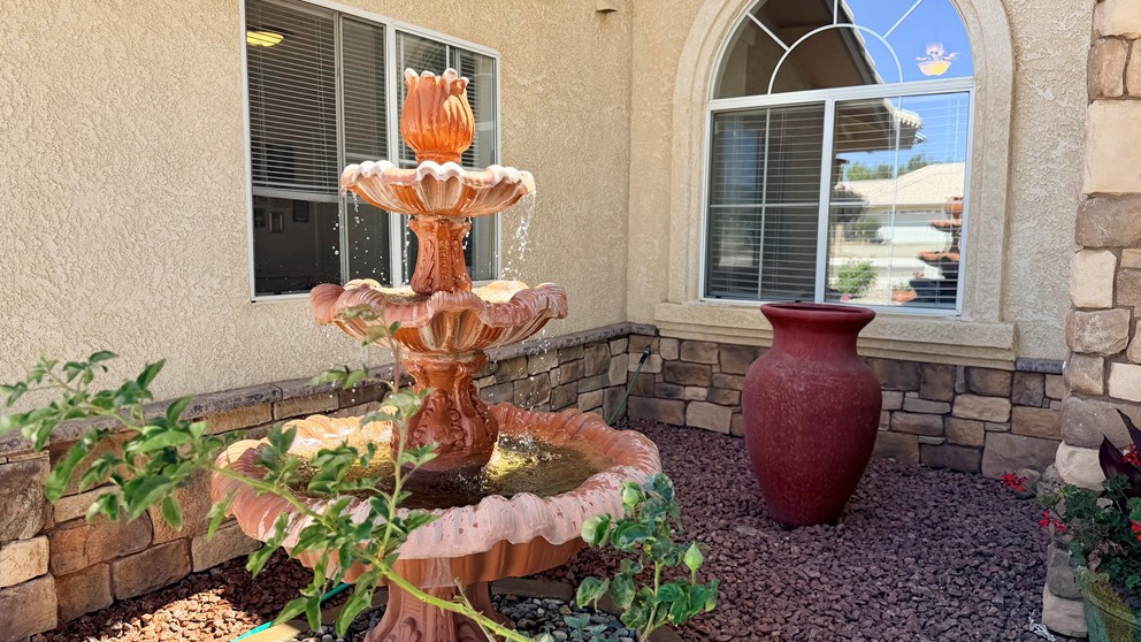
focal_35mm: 27
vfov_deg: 42.9
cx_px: 576
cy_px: 324
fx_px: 817
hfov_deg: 69.9
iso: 80
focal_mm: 6.76
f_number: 1.78
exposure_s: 1/1139
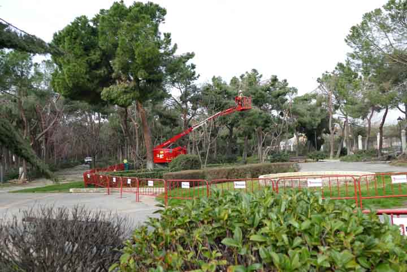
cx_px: 204
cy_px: 136
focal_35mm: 33
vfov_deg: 40.0
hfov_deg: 57.2
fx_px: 373
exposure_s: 1/640
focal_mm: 11.86
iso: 125
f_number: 3
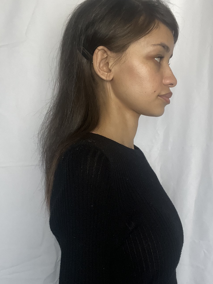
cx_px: 108
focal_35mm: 36
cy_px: 154
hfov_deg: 39.7
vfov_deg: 51.3
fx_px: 295
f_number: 2.2
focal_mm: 2.71
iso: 400
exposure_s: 1/40
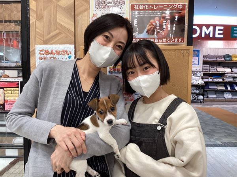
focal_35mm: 31
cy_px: 88
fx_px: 212
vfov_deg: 45.4
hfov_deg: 58.4
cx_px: 118
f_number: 2.4
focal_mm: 3.3
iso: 80
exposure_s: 1/50
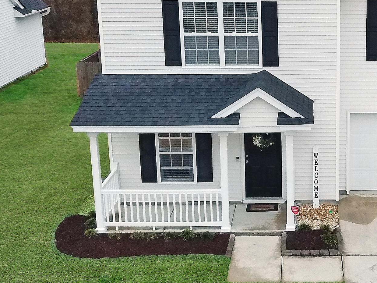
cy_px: 97
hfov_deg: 29.6
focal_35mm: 63
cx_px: 329
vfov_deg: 23.2
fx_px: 686
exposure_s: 1/8000
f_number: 2.2
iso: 1600
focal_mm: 4.73
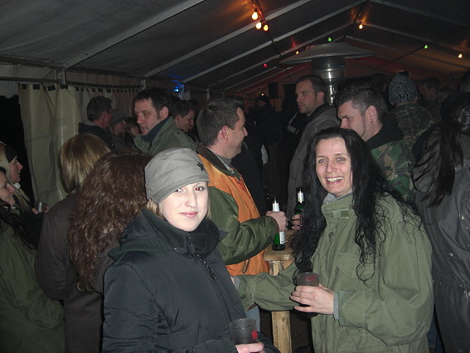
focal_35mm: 38
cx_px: 235
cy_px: 176
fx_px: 516
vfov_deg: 37.7
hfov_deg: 49.0
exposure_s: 1/60
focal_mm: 7.9
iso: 200
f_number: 2.8
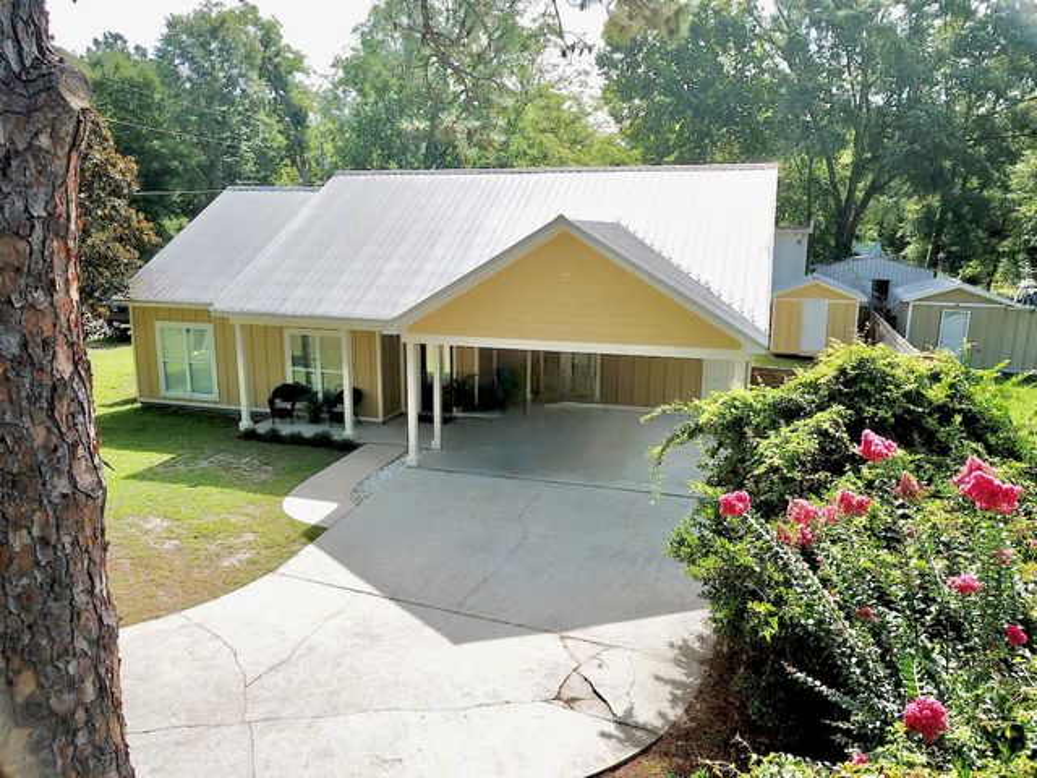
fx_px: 779
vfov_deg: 53.1
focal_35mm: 26
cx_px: 518
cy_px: 389
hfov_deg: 67.3
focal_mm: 4.73
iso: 100
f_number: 2.2
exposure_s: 1/593
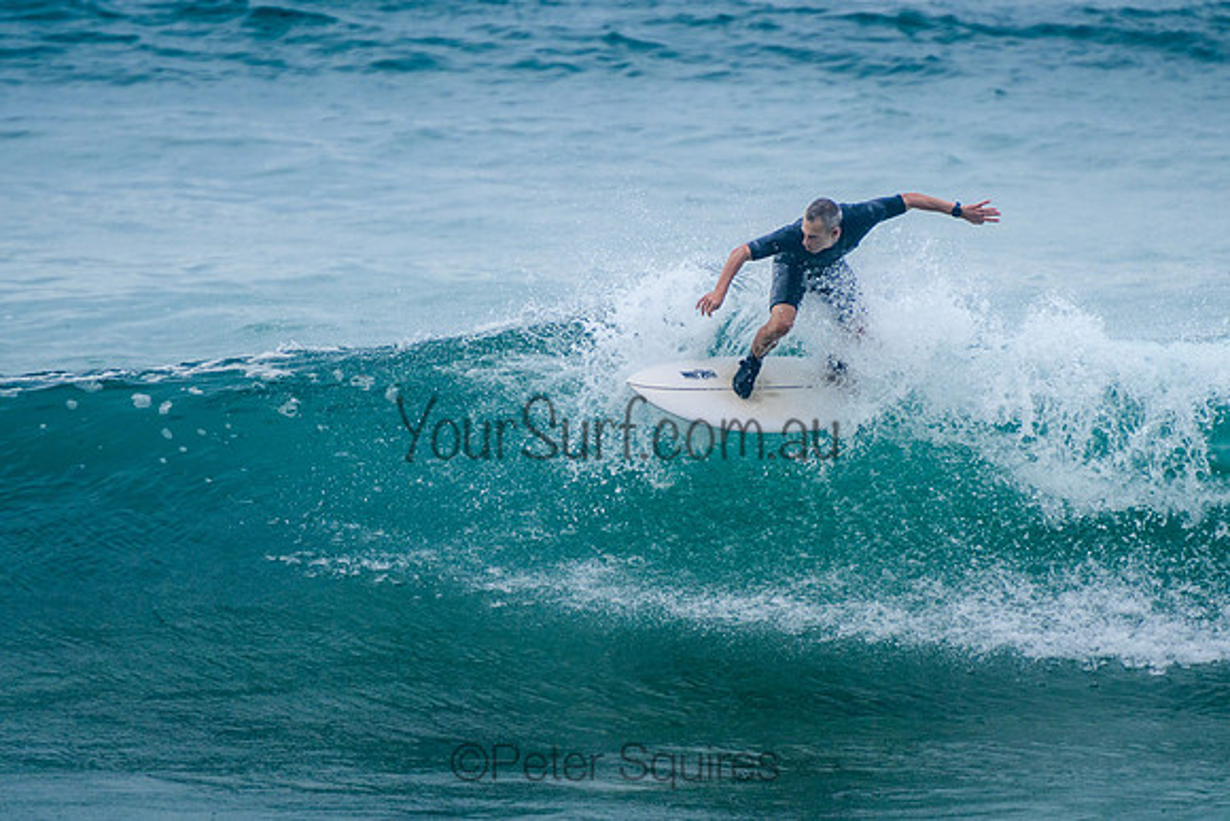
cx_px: 742
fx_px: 18807
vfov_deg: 2.5
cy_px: 405
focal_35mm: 550
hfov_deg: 3.7
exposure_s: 1/2000
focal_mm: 400
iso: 500
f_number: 6.3
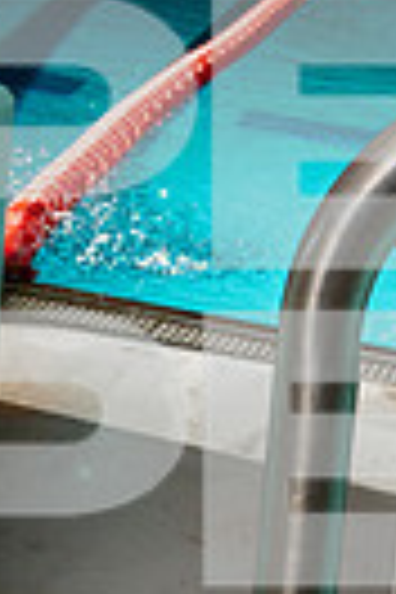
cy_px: 135
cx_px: -153
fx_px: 1963
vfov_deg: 17.1
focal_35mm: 119
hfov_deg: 11.2
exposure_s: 1/250
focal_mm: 35
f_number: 7.1
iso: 500
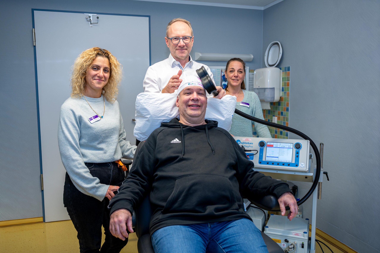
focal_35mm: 32
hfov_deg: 59.5
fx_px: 332
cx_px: 190
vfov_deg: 41.7
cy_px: 126
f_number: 4
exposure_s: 1/60
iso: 320
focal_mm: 31.5
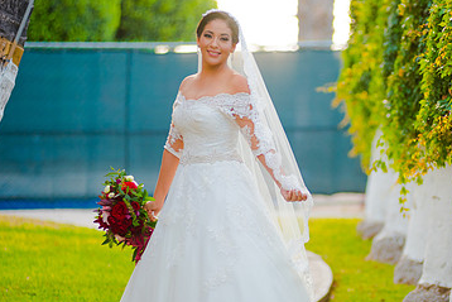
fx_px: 3768
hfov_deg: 6.9
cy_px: 198
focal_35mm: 300
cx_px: 350
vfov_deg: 4.6
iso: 320
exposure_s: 1/800
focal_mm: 185
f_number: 2.8
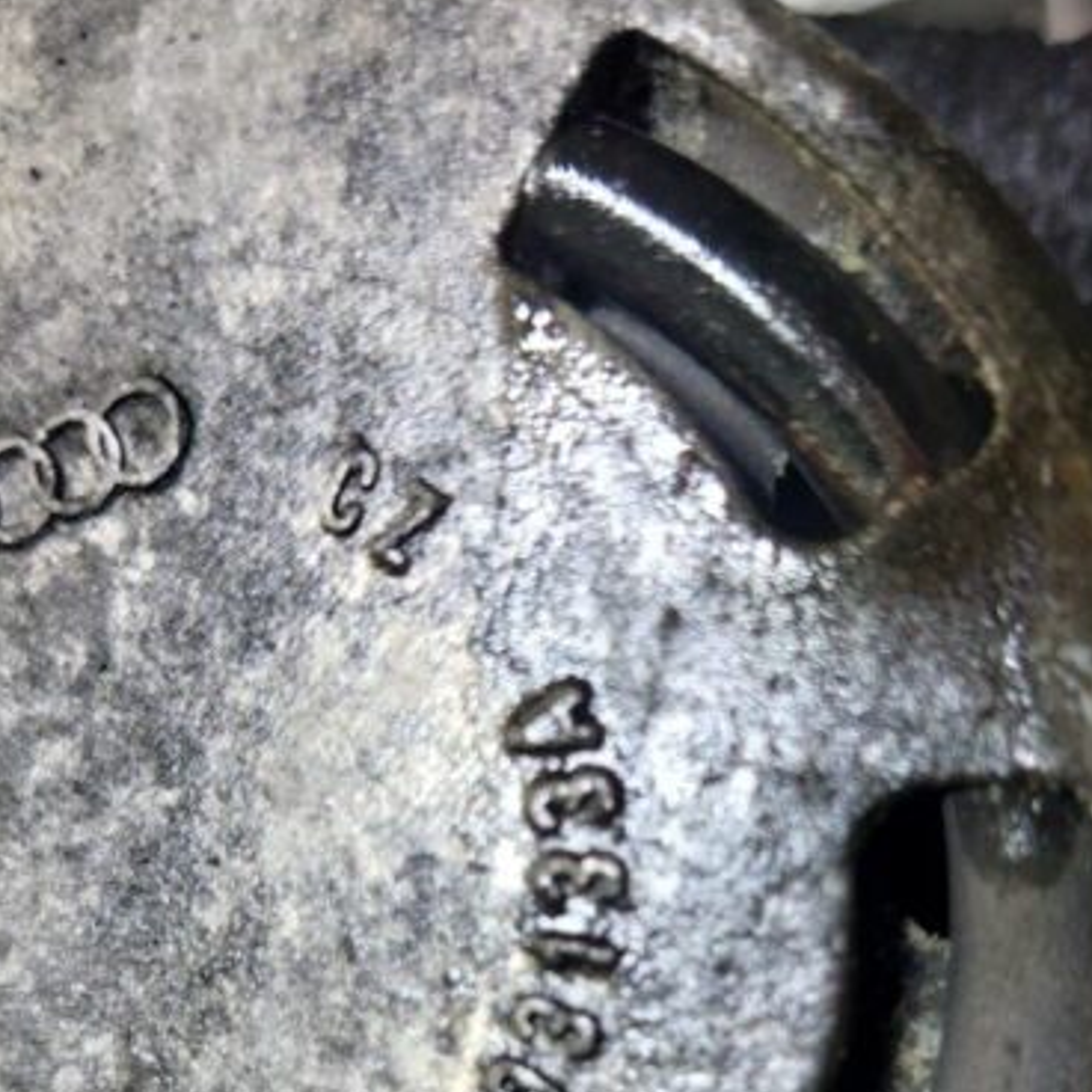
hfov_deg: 35.3
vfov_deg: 33.6
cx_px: 593
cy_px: 970
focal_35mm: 48
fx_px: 1713
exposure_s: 1/50
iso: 100
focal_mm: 5.23
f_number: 1.8
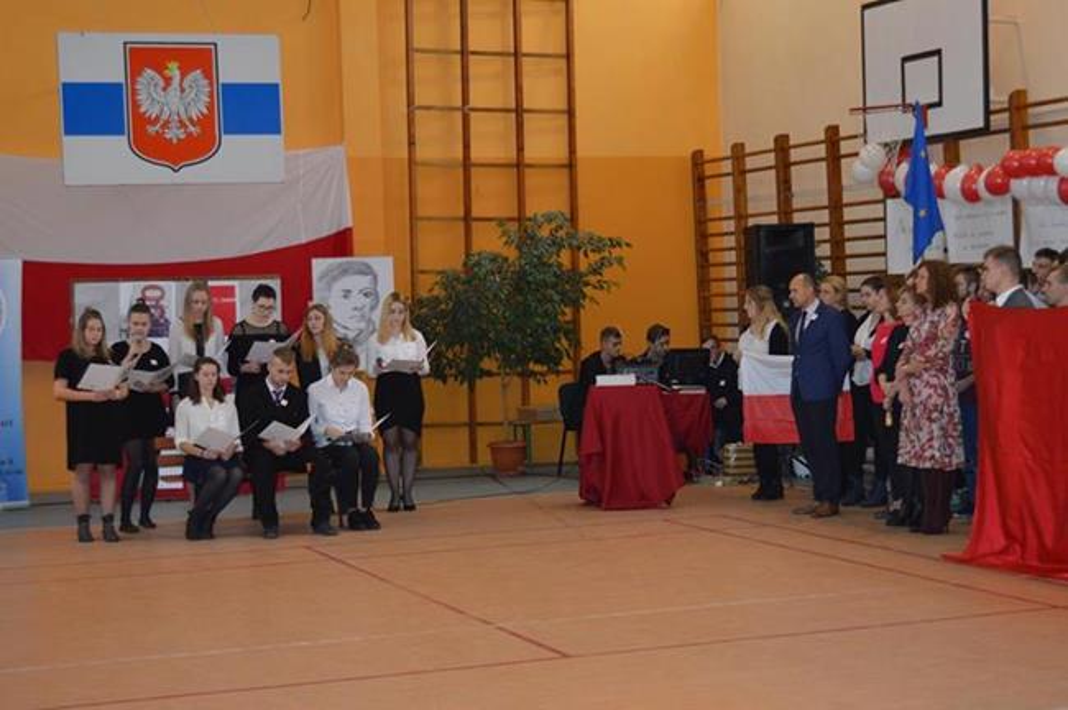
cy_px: 355
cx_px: 534
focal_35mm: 68
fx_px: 2000
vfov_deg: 20.1
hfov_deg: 29.9
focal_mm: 45
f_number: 5.3
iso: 800
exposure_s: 1/60
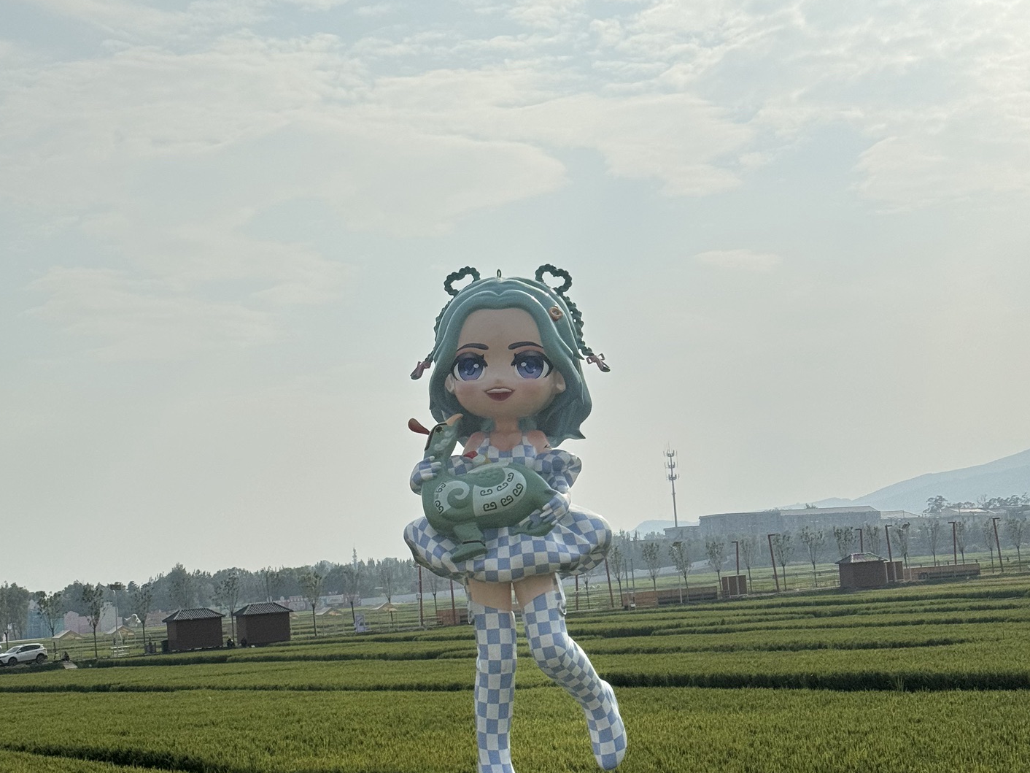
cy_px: 439
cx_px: 489
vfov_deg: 21.6
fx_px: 2023
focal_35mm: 68
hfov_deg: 28.6
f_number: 1.78
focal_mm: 6.76
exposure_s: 1/20000
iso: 64
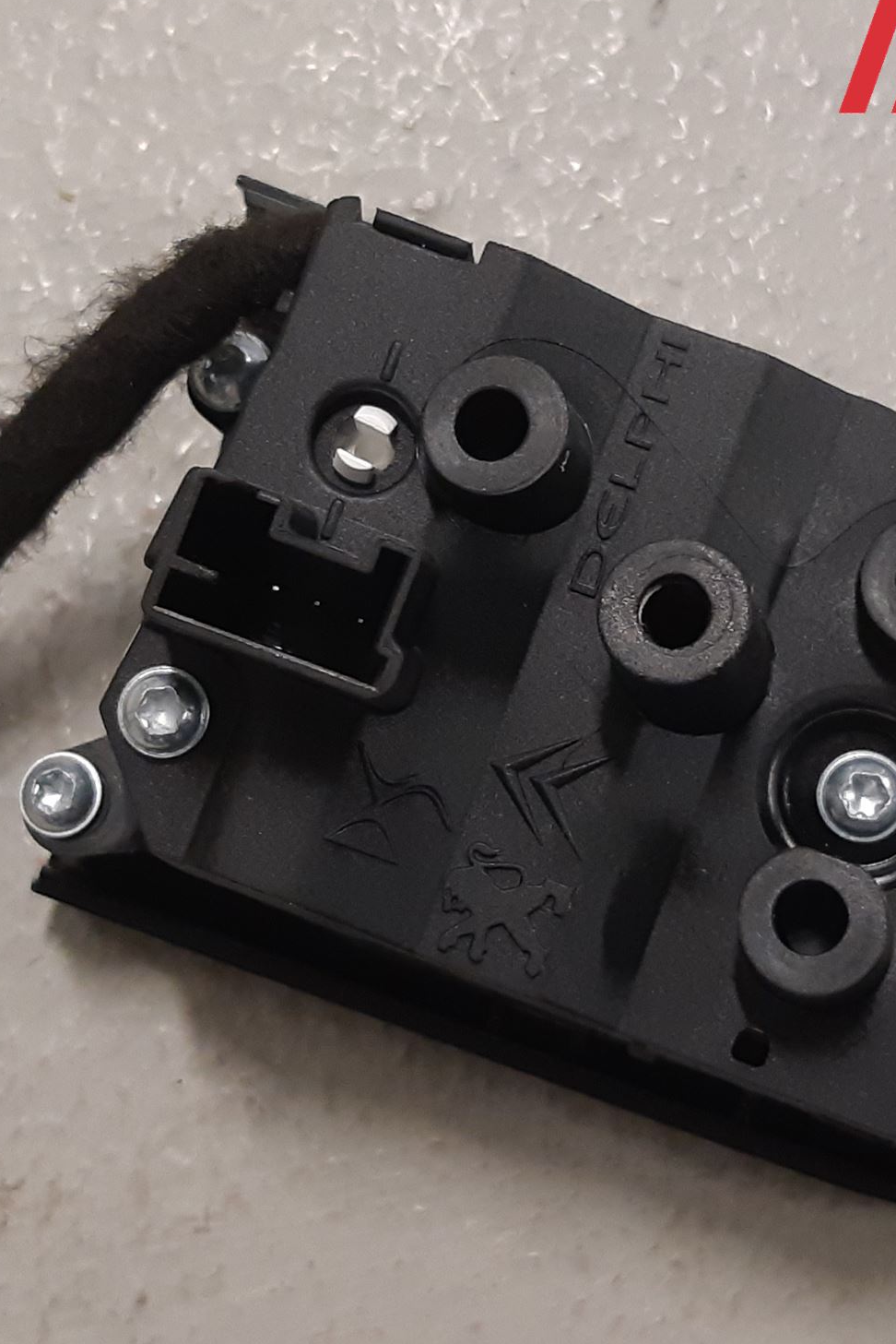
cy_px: 666
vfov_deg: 50.7
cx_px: 461
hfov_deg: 35.1
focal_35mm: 38
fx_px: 1418
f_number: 1.7
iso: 160
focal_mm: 3.93
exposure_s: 1/50
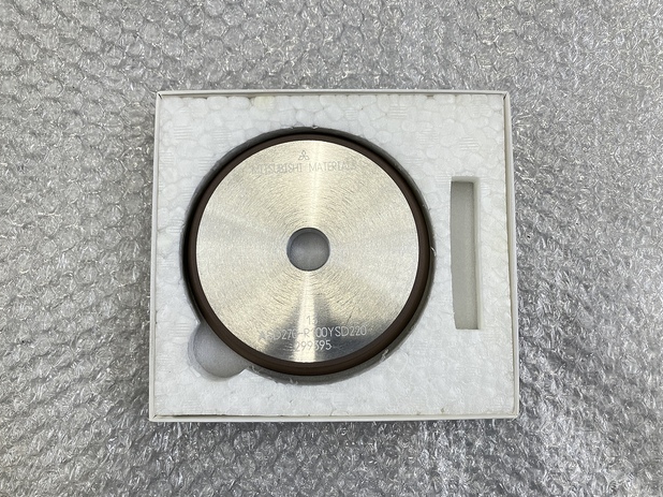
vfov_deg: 48.2
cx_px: 328
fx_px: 555
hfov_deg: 61.7
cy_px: 249
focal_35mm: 29
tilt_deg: -84.2
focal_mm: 3.99
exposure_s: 1/121
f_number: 1.8
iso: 80
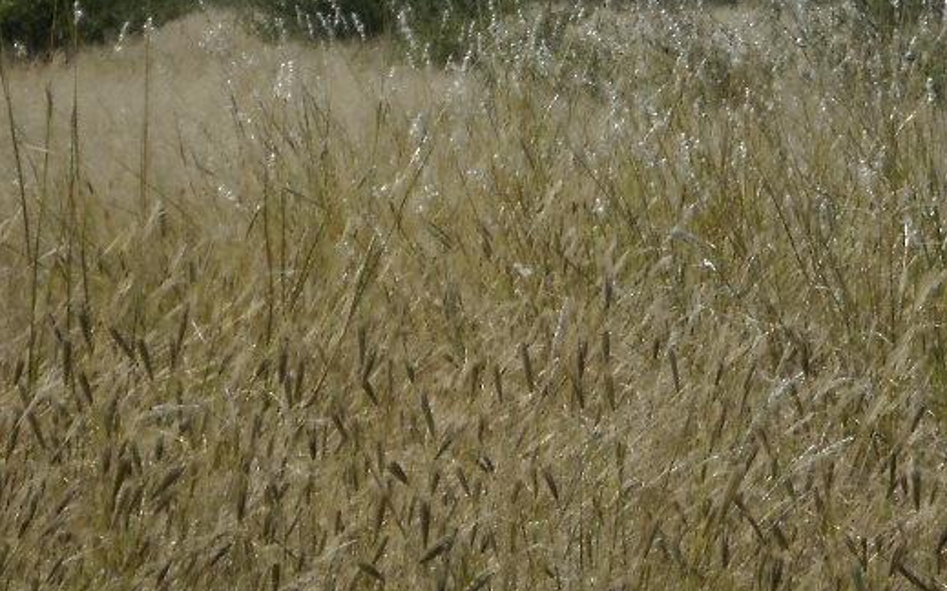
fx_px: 7585
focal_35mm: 294
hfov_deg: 7.1
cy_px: -22
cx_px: 524
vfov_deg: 4.5
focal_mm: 15.91
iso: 100
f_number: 5.5
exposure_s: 1/1000
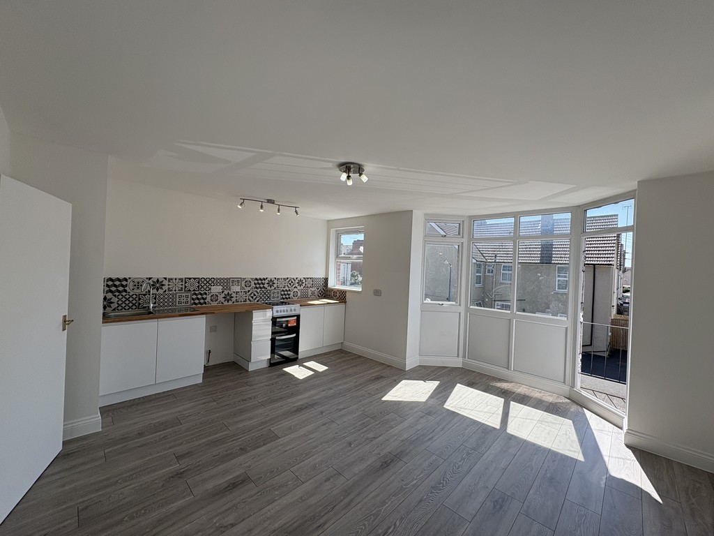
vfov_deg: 85.7
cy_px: 268
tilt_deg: +0.1
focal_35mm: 14
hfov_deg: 102.1
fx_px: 289
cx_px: 357
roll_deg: -2.1
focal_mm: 2.22
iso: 50
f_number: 2.2
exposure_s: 1/720
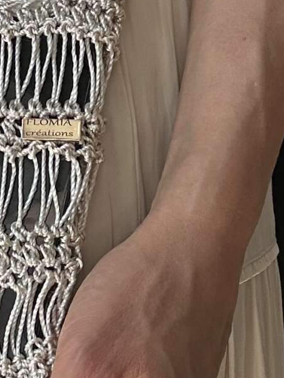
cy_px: 112
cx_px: -14
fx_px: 1389
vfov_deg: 15.5
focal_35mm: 127
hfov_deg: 11.5
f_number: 1.9
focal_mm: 2.69
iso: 20
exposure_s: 1/121
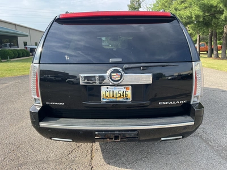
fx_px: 170
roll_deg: +1.2
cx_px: 114
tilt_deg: -11.9
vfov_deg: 53.1
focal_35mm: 26
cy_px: 85
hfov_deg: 67.3
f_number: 1.6
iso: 50
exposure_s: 1/676
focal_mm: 5.1
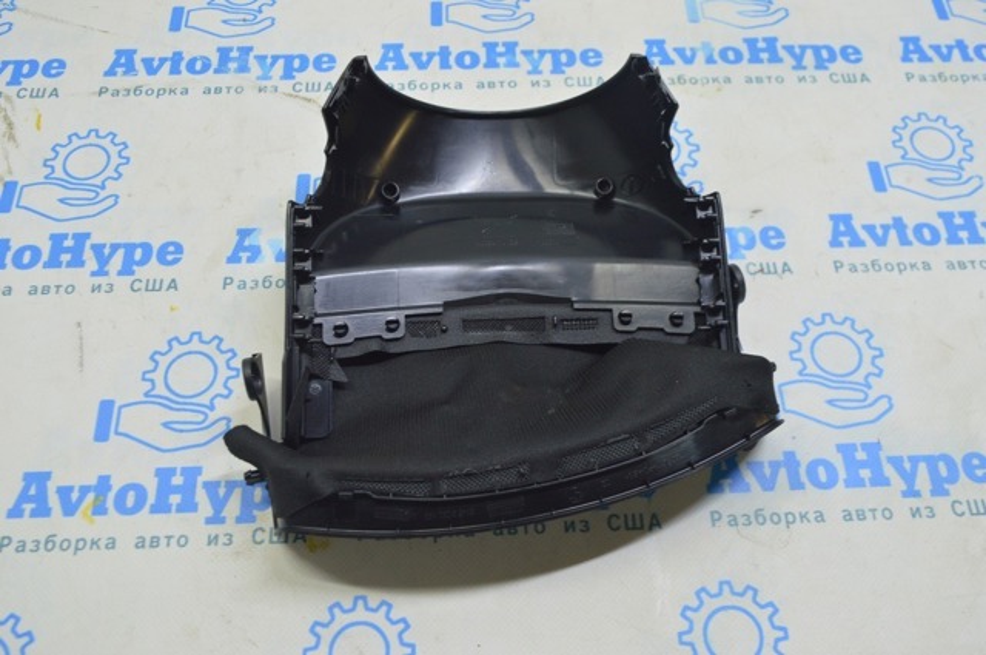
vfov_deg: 38.3
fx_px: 944
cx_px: 493
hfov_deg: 55.2
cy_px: 328
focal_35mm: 34
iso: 400
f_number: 5.6
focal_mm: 23
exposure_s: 1/20
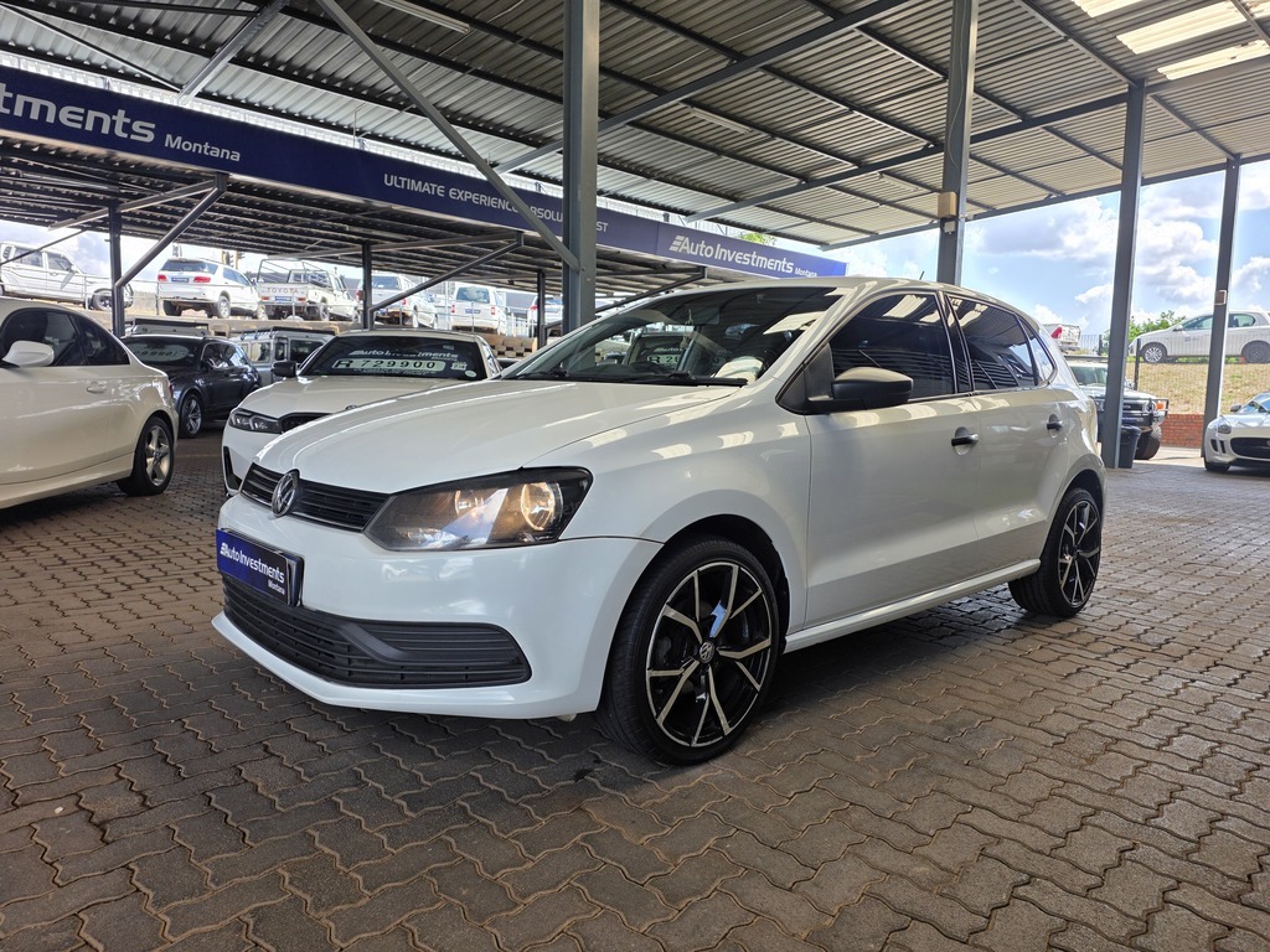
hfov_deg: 73.9
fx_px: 844
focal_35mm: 23
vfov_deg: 58.9
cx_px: 635
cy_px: 476
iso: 32
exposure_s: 1/359
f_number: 1.7
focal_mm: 6.25
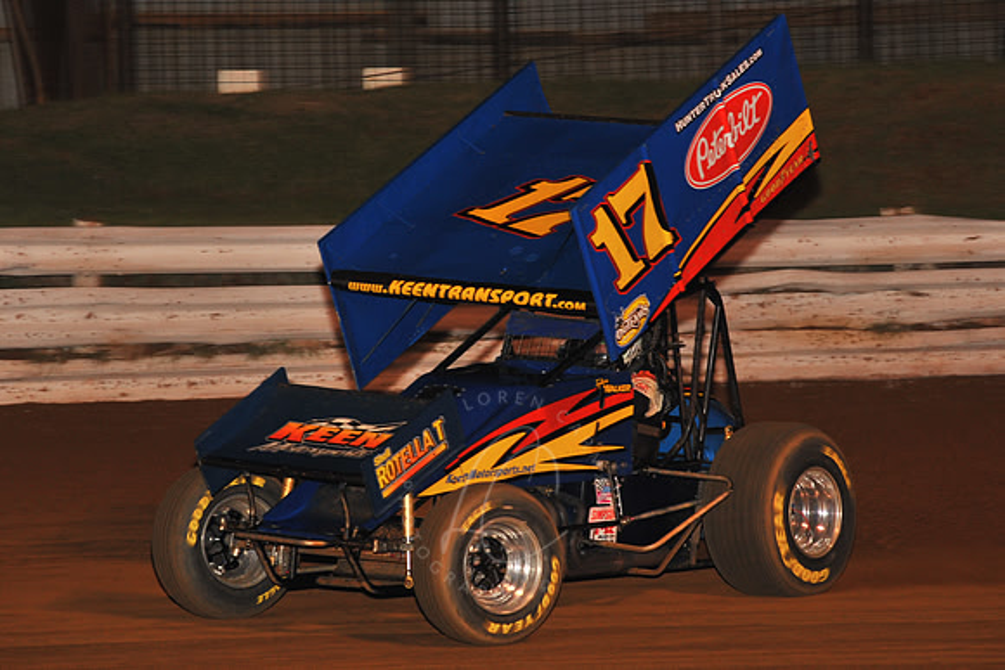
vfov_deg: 8.9
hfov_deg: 13.2
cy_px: 335
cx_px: 502
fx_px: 4328
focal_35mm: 155
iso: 1000
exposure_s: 1/320
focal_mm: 155
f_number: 6.3
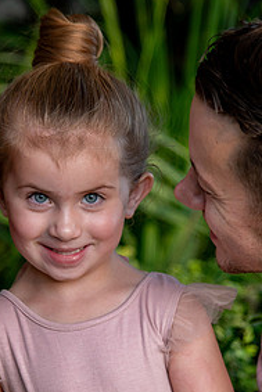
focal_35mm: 205
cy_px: 259
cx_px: 176
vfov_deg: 10.0
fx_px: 2235
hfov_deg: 6.7
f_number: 4
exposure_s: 1/400
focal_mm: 100
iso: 640
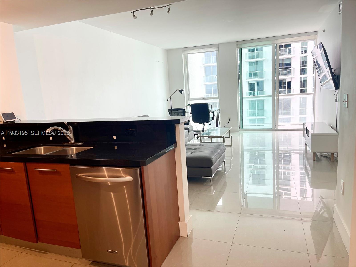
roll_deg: +3.8
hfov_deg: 69.4
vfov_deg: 54.9
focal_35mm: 25
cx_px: 178
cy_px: 134
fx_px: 257
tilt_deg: -9.2
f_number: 1.6
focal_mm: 5.1
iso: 50
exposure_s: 1/120
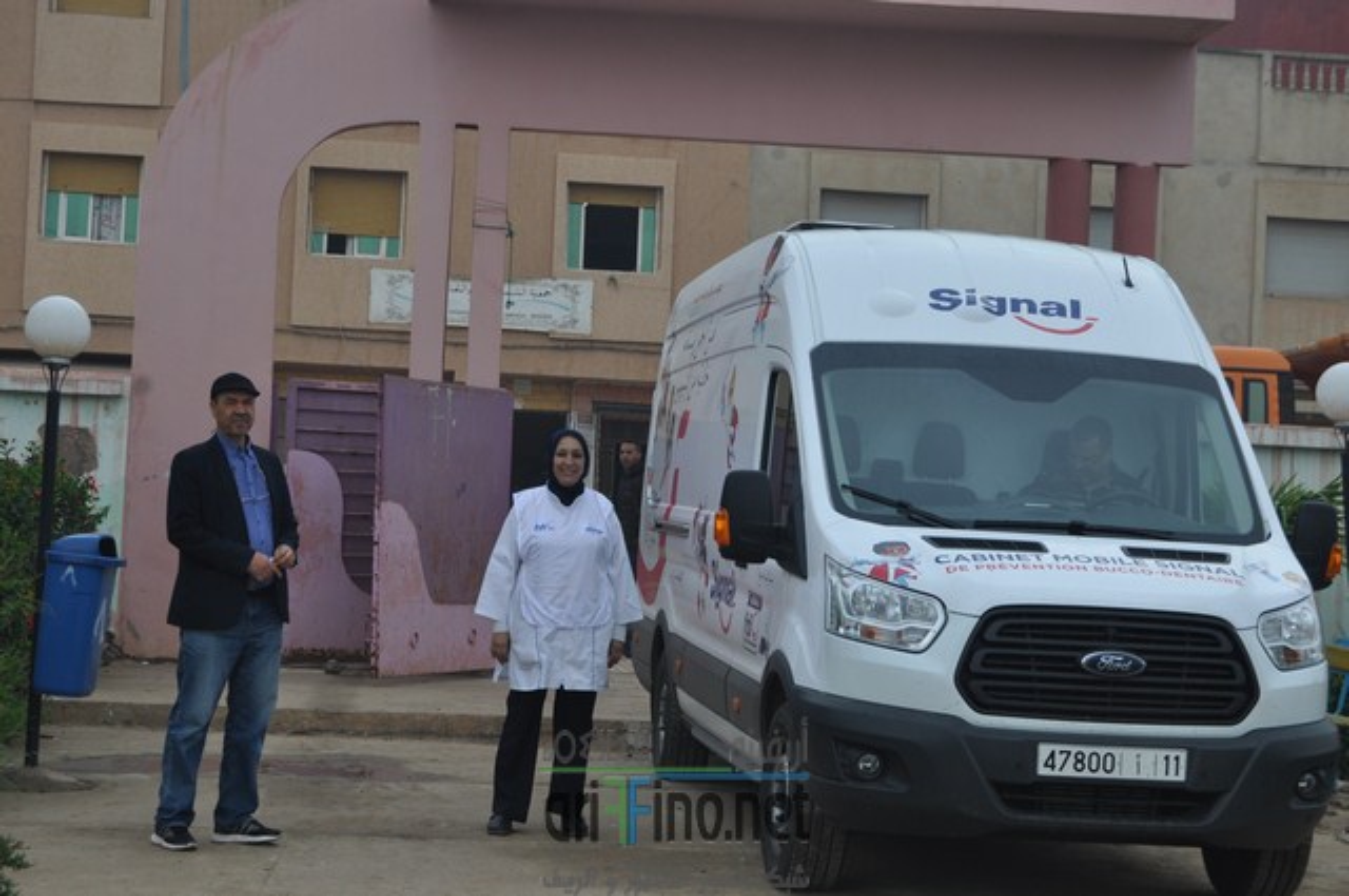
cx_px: 674
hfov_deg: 29.3
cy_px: 448
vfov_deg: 19.7
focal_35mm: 69
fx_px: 2582
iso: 200
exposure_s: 1/320
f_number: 9
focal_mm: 46
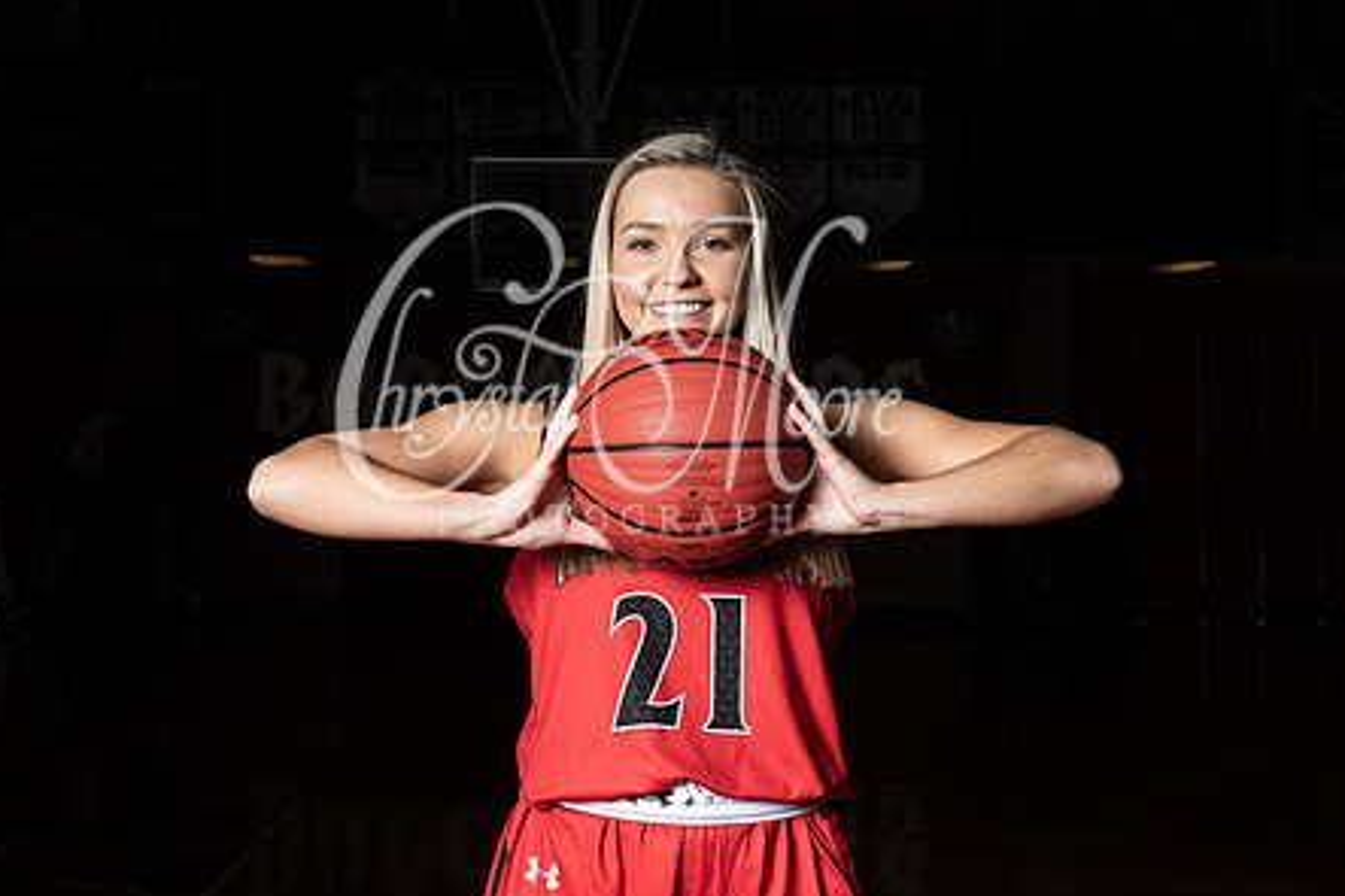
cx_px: 668
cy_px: 339
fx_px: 2838
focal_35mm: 76
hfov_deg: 26.7
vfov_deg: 17.9
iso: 320
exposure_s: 1/200
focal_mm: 58
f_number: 14
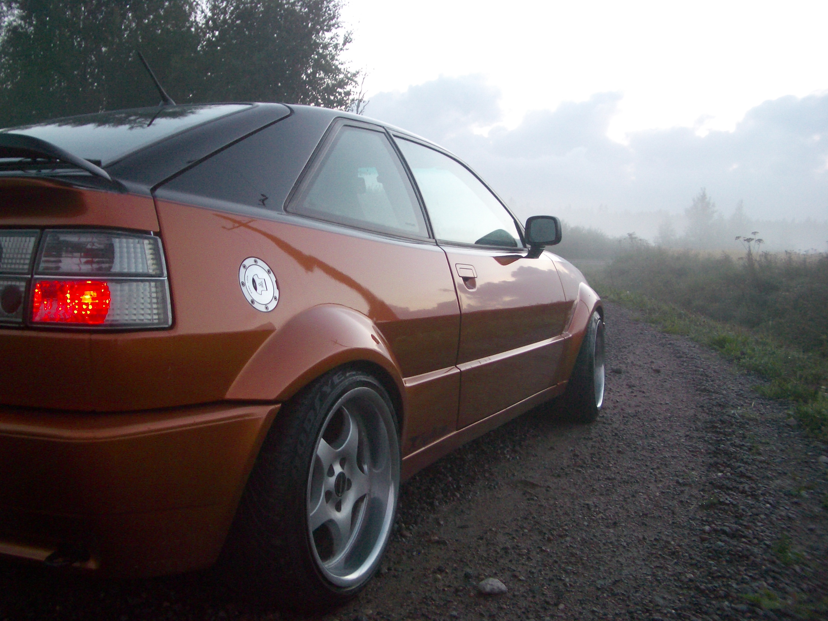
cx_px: 414
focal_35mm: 35
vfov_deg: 40.7
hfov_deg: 52.6
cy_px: 310
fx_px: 837
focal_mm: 5.8
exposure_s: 1/15
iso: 100
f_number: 2.6
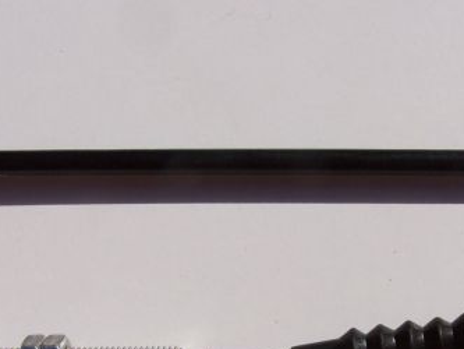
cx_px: 302
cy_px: 279
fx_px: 979
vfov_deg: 20.0
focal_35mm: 73
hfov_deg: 26.5
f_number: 5.6
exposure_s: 1/1500
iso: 80
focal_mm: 6.3
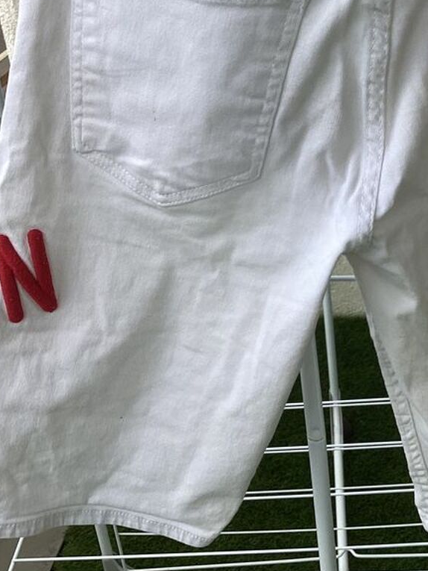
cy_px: 132
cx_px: 342
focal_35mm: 54
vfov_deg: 34.7
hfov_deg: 26.5
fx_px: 890
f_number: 2.4
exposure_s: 1/120
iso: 32
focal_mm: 3.3
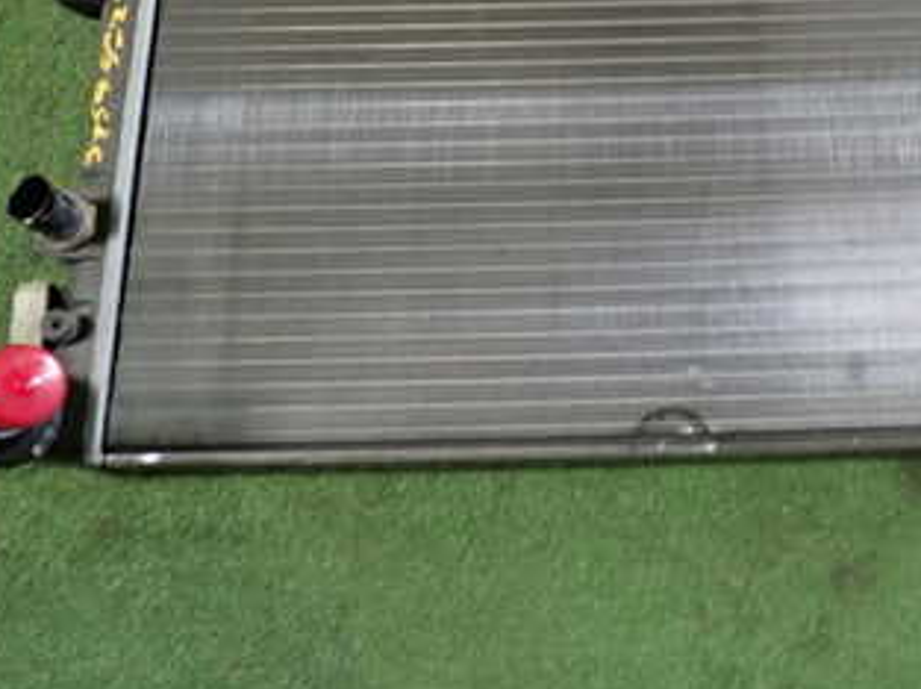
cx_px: 700
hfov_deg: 38.6
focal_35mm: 48
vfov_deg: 29.7
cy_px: 165
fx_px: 1276
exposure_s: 1/30
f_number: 2
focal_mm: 4.5
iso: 250
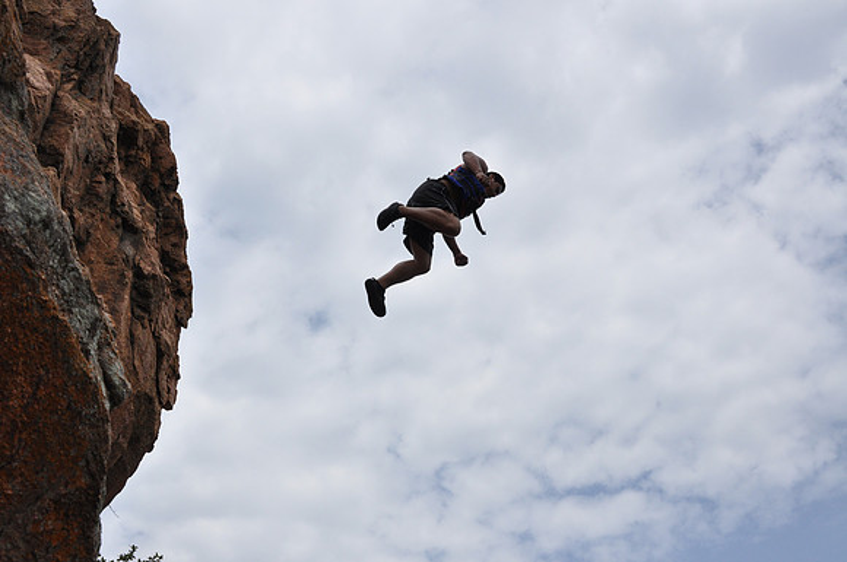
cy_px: 281
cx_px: 424
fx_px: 846
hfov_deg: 53.2
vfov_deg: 36.8
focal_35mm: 36
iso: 640
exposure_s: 1/2500
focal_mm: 24
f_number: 10
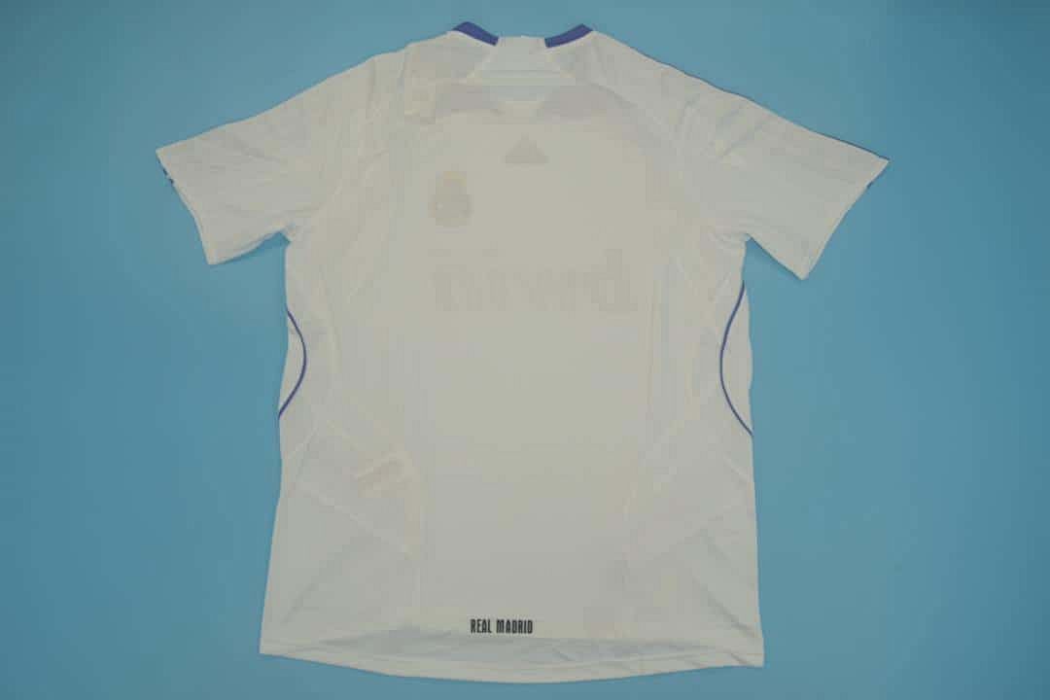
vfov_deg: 43.6
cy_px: 350
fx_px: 875
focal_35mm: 30
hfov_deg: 61.9
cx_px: 525
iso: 200
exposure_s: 1/200
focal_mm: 20
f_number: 5
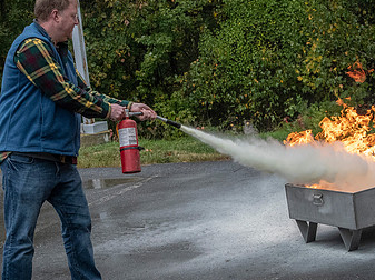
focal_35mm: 97
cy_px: 173
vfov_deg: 15.2
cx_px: 206
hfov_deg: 20.2
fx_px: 1050
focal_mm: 31
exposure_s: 1/2000
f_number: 6.3
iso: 2000
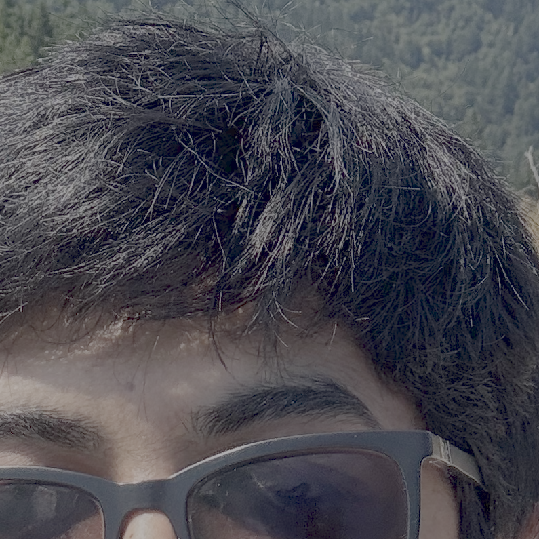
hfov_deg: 16.9
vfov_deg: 16.6
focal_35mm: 103
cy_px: 20
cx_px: 314
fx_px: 1814
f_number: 1.9
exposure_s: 1/900
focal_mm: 2.69
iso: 25
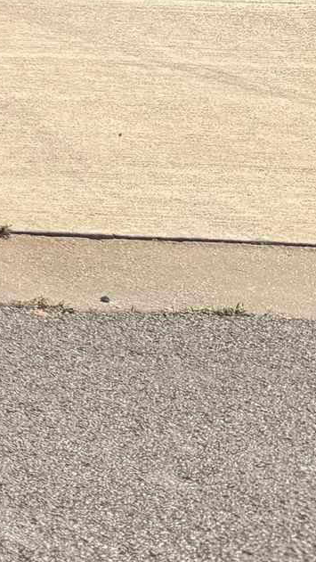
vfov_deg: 13.9
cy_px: -436
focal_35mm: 138
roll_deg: +0.0
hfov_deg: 6.7
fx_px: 2055
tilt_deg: -0.4
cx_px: -981
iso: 50
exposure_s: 1/4329
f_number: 1.6
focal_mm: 5.96
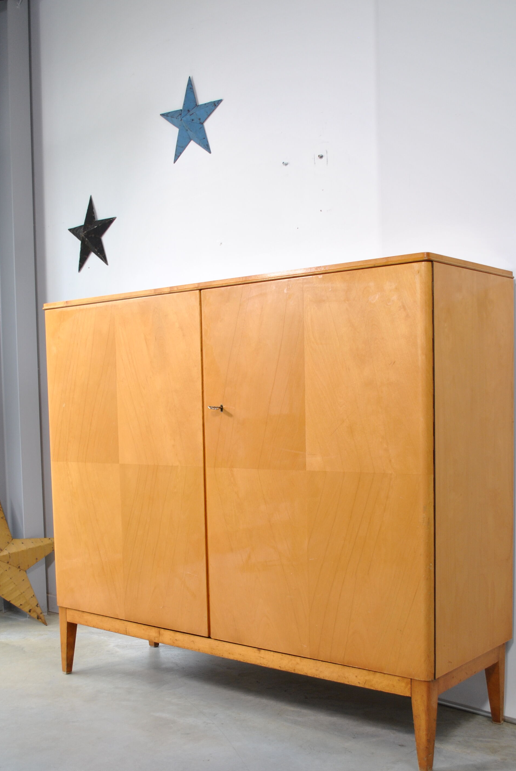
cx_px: 255
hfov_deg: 32.7
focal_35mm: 41
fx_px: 879
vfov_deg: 46.9
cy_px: 481
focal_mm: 20
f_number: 4.5
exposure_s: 1/40
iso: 200
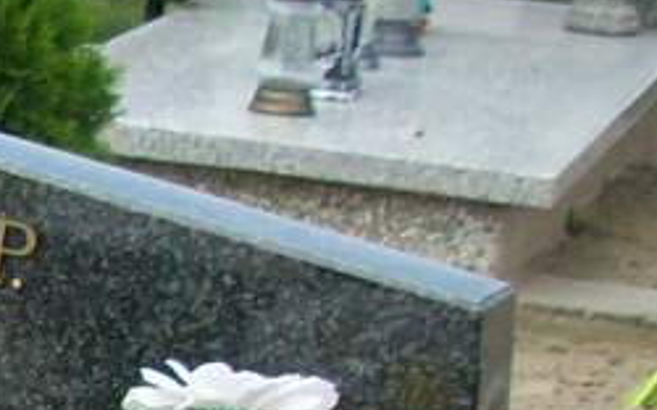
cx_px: -941
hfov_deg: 9.3
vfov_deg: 6.3
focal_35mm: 201
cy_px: 825
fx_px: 3597
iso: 80
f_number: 2.8
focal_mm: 6.2
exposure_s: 1/574
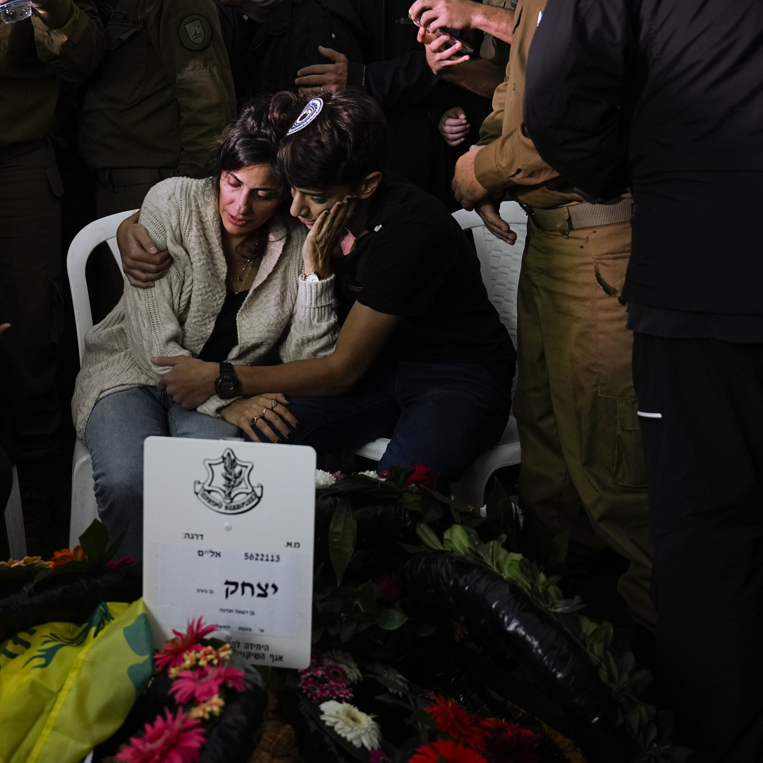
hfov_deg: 29.4
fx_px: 1421
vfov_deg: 30.0
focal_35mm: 57
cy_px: 337
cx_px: 160
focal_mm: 38
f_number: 2.8
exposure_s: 1/200
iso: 1000
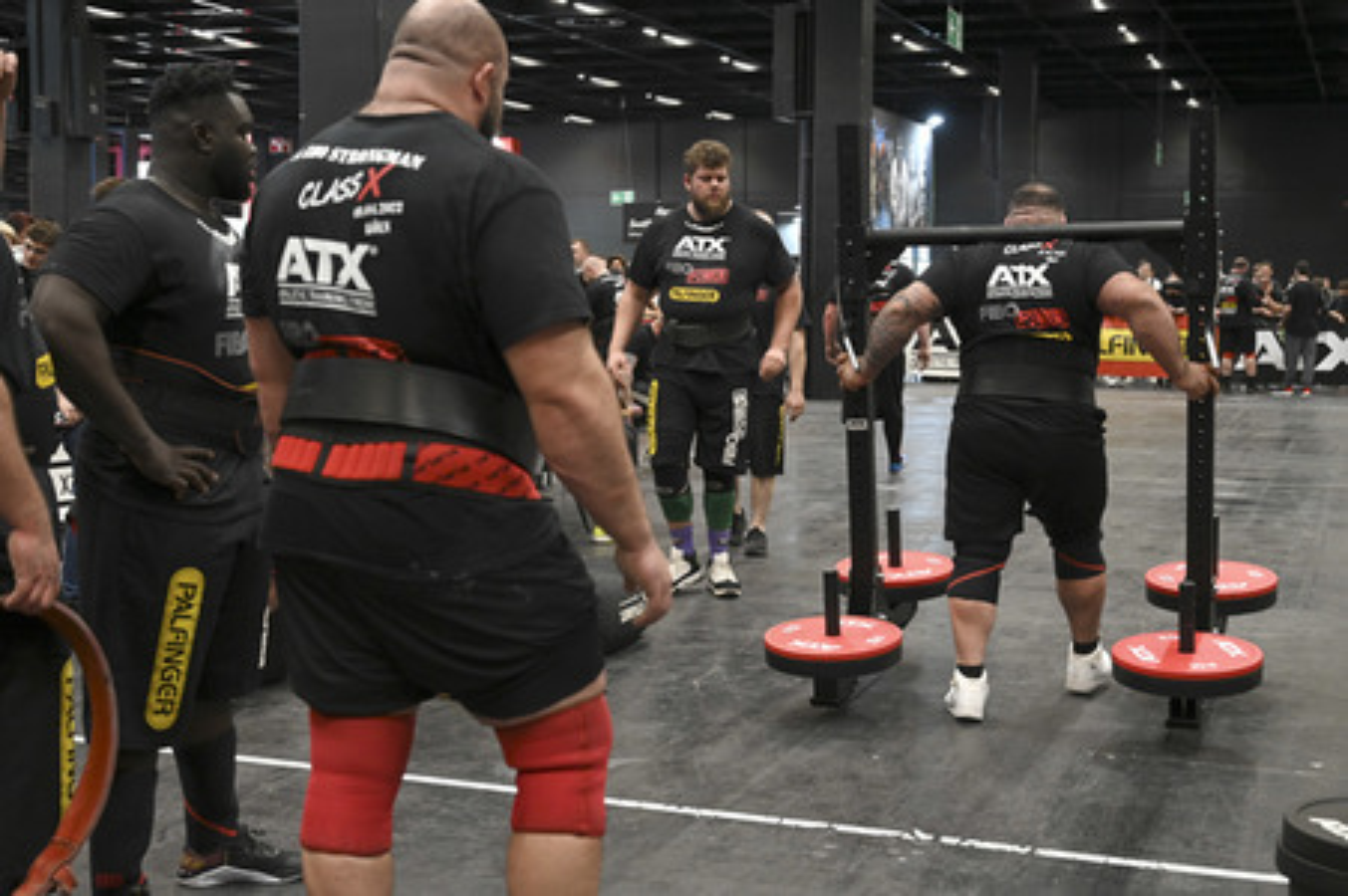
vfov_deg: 28.6
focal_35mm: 47
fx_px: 1759
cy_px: 448
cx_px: 674
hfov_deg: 41.9
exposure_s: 1/125
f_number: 4.8
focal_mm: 47
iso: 3200
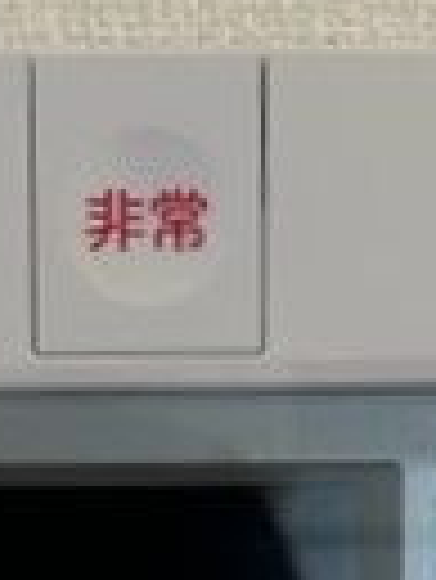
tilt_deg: -4.5
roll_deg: -0.8
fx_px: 1945
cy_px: 1018
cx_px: 119
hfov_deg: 12.8
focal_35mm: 116
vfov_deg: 14.9
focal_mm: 6.86
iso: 125
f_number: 1.78
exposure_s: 1/100
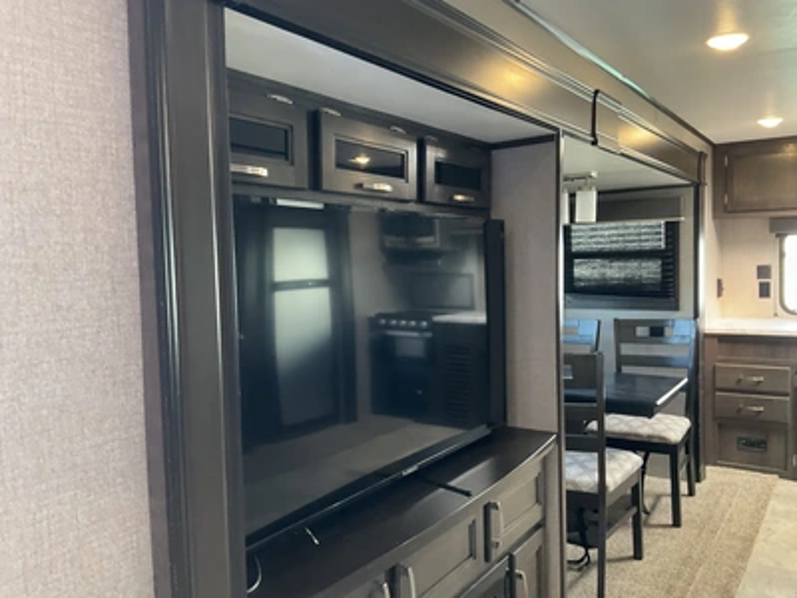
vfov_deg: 48.2
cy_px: 299
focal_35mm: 29
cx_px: 398
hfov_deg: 61.7
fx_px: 668
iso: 250
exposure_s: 1/60
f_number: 1.8
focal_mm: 3
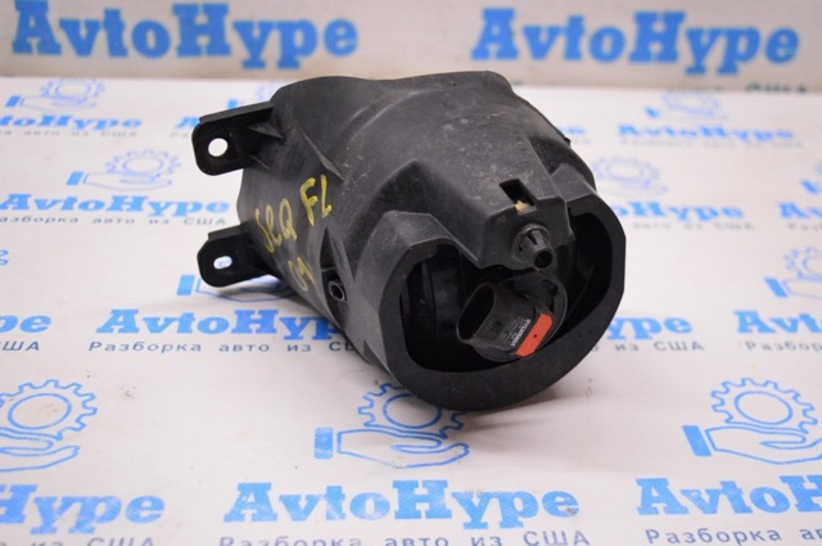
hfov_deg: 42.4
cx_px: 411
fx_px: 1060
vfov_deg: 28.9
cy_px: 273
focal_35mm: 46
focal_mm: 31
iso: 3200
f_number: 4.2
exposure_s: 1/320
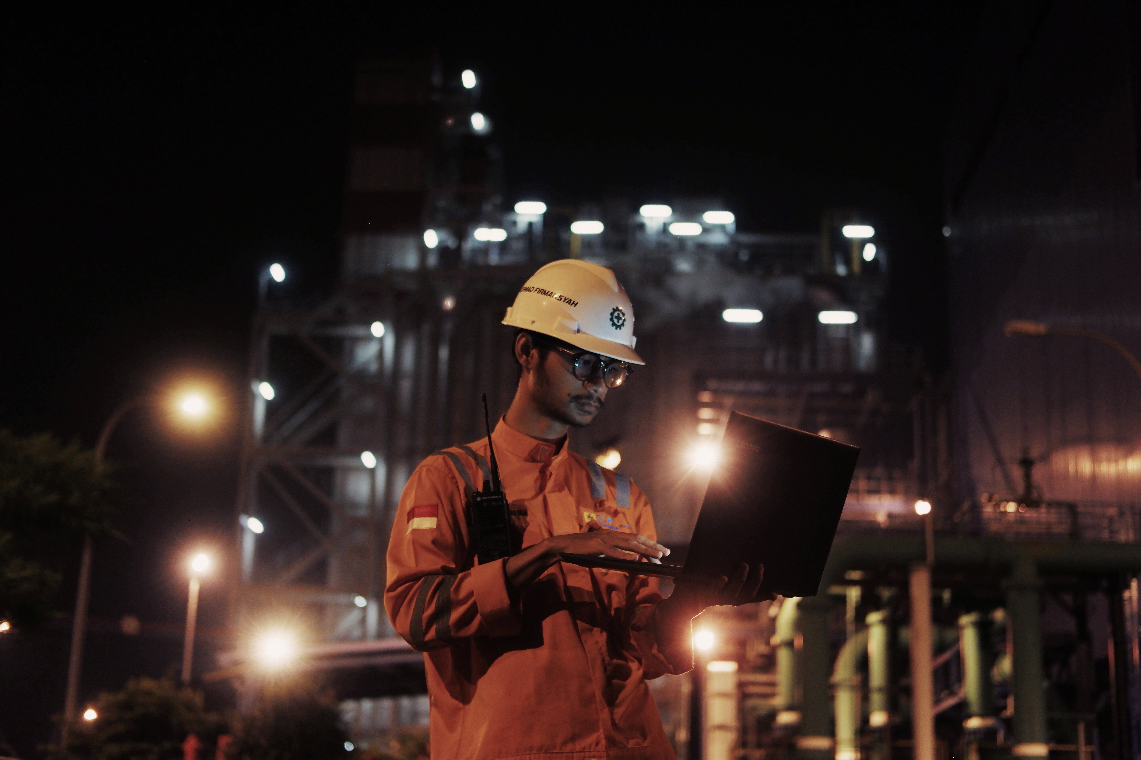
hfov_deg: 37.5
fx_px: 1680
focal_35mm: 53
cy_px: 380
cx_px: 570
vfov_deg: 25.5
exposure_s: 1/200
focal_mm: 35
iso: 800
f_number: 2
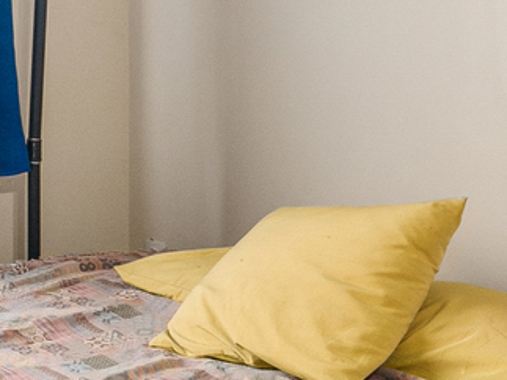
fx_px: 1464
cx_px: -267
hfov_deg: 17.5
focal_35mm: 100
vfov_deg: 14.2
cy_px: -113
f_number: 9
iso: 250
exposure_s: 1/5
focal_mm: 14
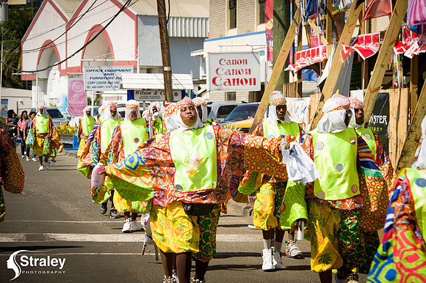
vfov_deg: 9.8
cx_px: 213
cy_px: 142
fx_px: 1656
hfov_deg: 14.7
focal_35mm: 140
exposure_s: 1/200
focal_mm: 140
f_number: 8
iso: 100
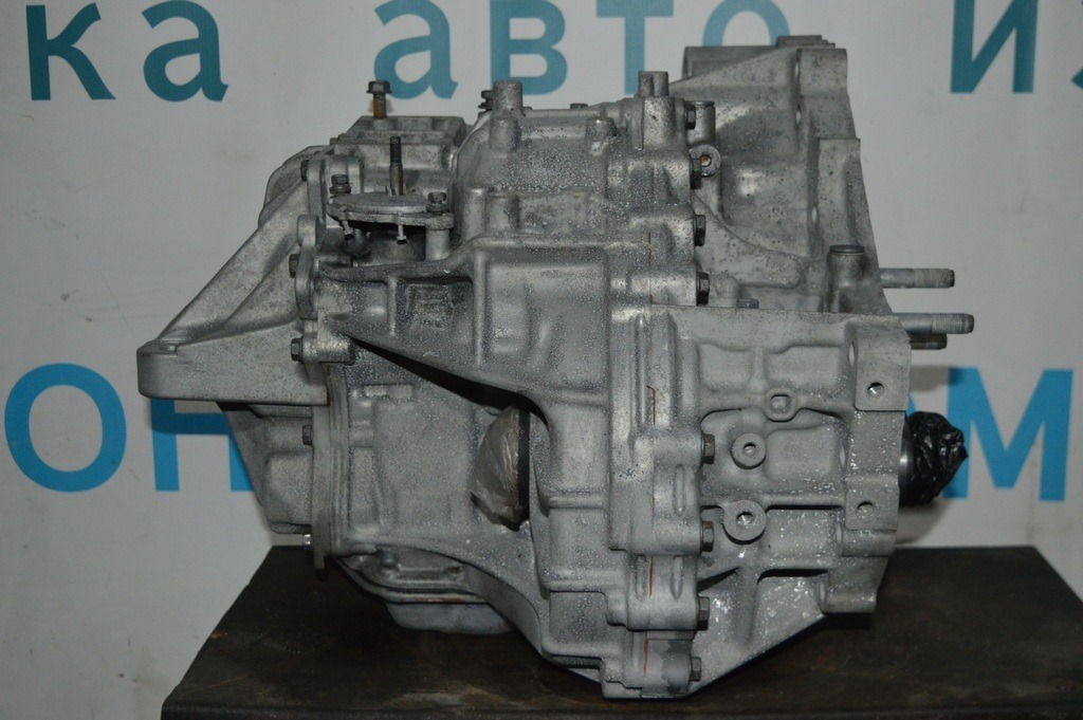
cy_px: 360
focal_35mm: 48
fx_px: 1443
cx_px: 542
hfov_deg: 41.1
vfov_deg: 28.0
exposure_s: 1/30
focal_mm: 32
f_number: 4.5
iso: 1800
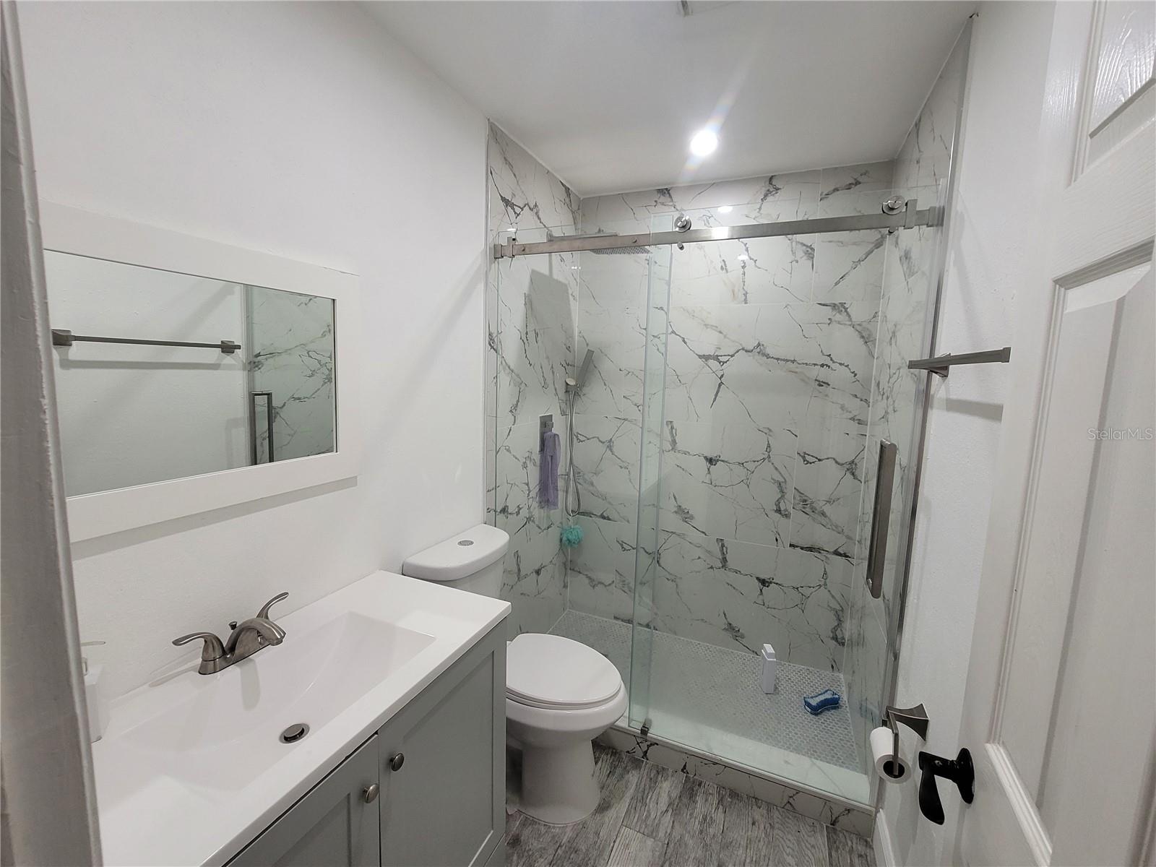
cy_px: 434
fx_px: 434
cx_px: 578
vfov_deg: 89.9
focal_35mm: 13
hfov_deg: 106.2
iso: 250
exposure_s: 1/60
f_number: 2.2
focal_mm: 2.2
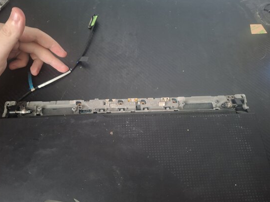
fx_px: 195
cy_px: 96
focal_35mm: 25
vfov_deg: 54.8
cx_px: 124
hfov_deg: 69.3
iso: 500
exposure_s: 1/24
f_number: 1.8
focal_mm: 5.54
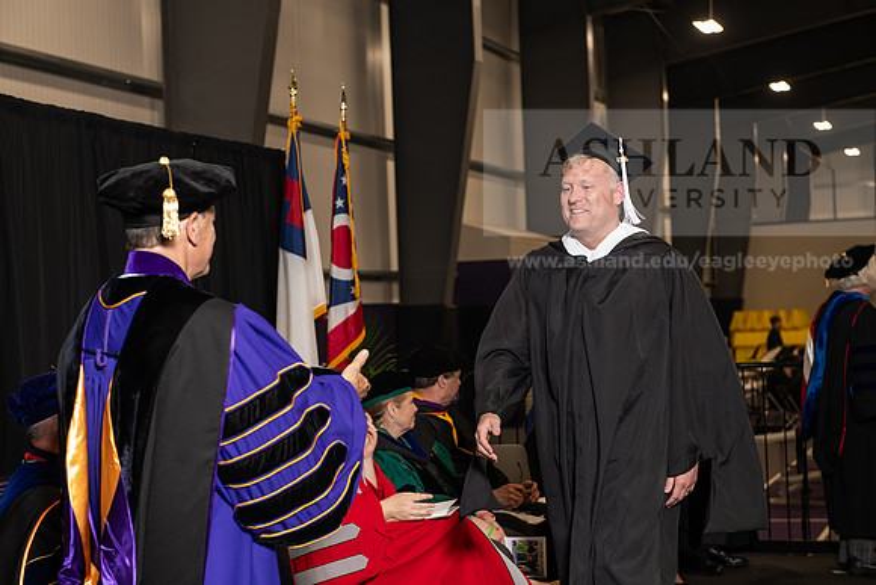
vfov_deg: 19.5
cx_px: 438
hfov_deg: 28.8
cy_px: 292
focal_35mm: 70
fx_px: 1704
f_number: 5
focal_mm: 70
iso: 2000
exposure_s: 1/125
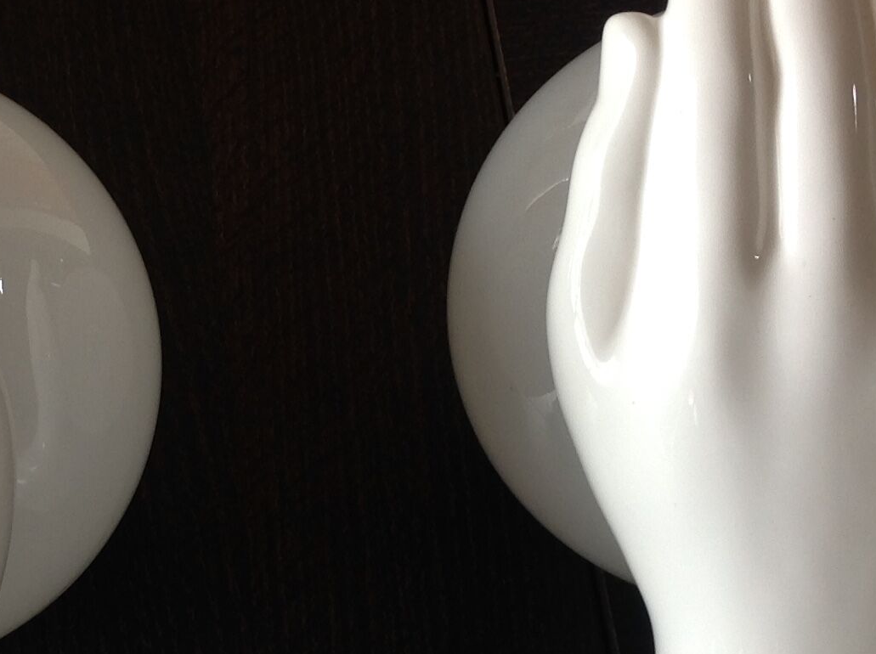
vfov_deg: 16.7
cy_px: 408
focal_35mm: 88
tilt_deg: -58.7
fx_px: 2224
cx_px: 219
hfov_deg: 22.1
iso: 50
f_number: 2.4
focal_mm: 4.28
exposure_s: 1/20
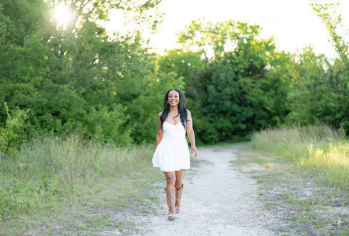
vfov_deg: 24.3
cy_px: 123
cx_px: 164
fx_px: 549
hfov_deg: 35.3
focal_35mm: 56
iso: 100
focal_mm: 50
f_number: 1.2
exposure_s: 1/1000
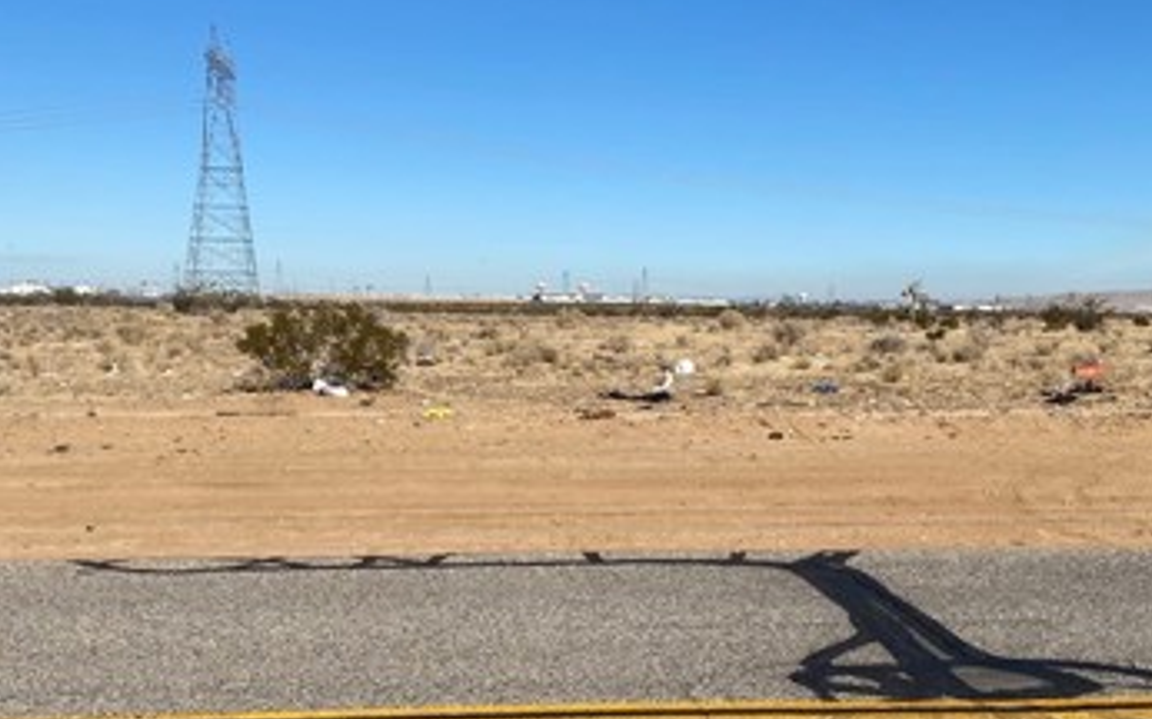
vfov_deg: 25.3
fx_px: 1601
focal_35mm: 51
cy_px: 399
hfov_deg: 39.5
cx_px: 636
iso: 32
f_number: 1.8
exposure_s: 1/5495
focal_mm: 4.25
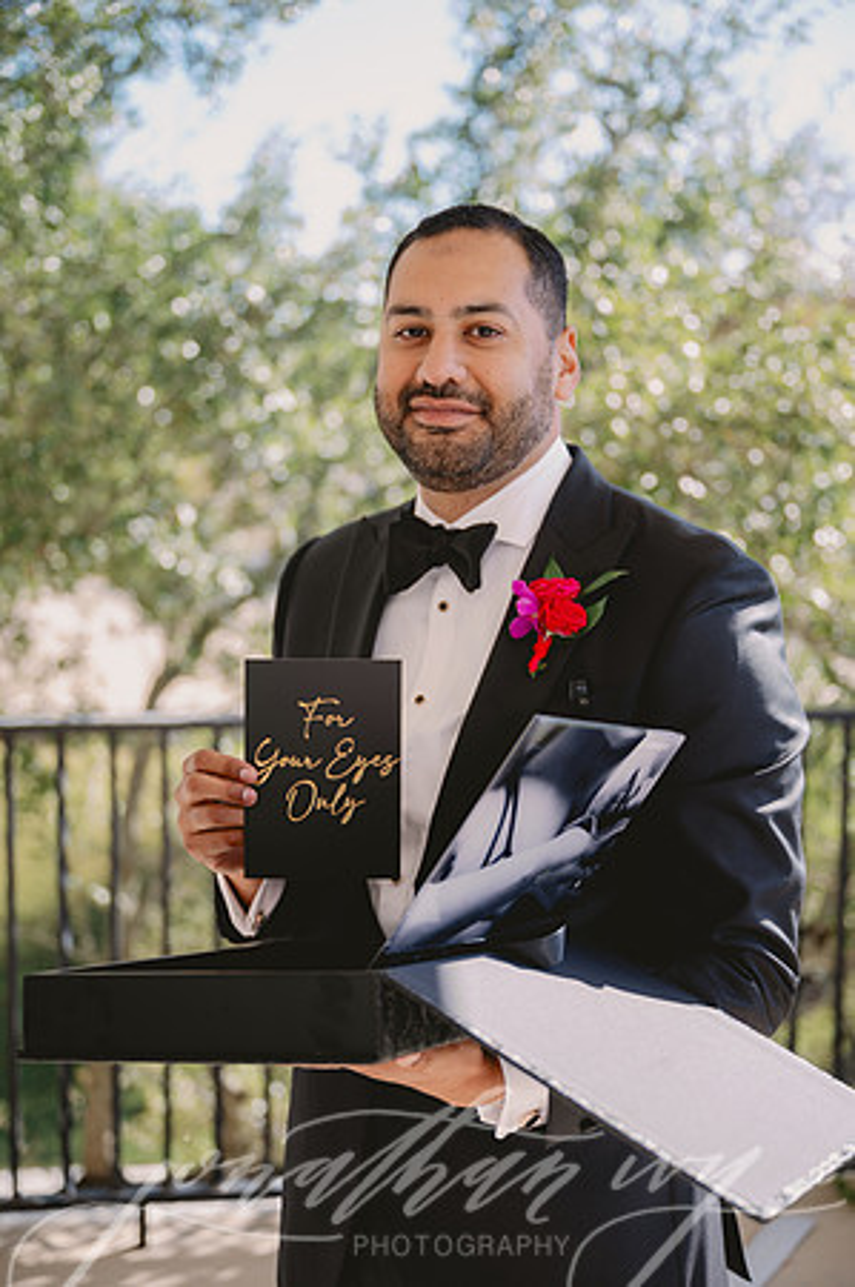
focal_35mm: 53
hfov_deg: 25.5
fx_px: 1892
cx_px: 428
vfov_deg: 37.6
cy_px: 644
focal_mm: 53
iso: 50
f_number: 2.8
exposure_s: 1/320
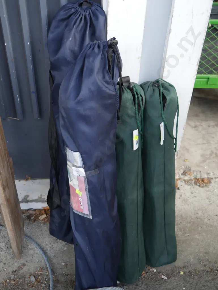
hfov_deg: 37.8
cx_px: 109
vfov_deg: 49.0
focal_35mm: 38
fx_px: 319
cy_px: 145
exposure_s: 1/100
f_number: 4.1
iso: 200
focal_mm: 19
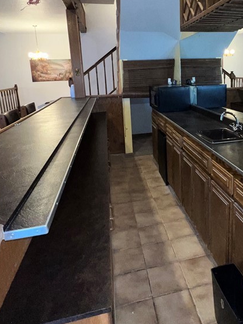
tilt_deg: -9.7
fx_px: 225
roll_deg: +2.7
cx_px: 161
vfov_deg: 70.1
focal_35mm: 24
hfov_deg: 55.7
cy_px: 116
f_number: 1.8
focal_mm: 1.57
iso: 160
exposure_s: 1/60
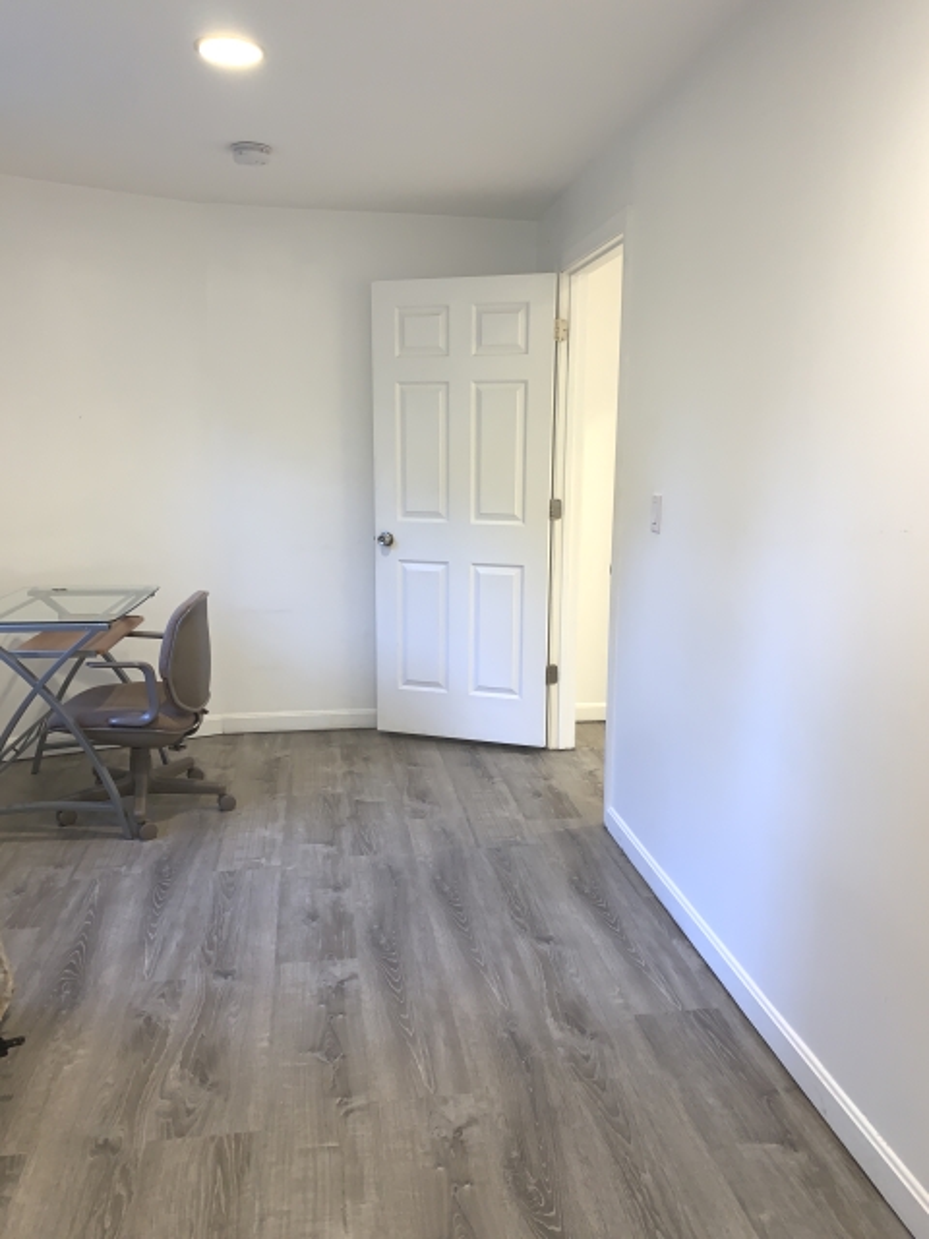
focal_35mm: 23
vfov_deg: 73.9
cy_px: 620
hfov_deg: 58.9
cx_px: 464
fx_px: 823
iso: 160
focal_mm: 4
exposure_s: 1/30
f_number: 3
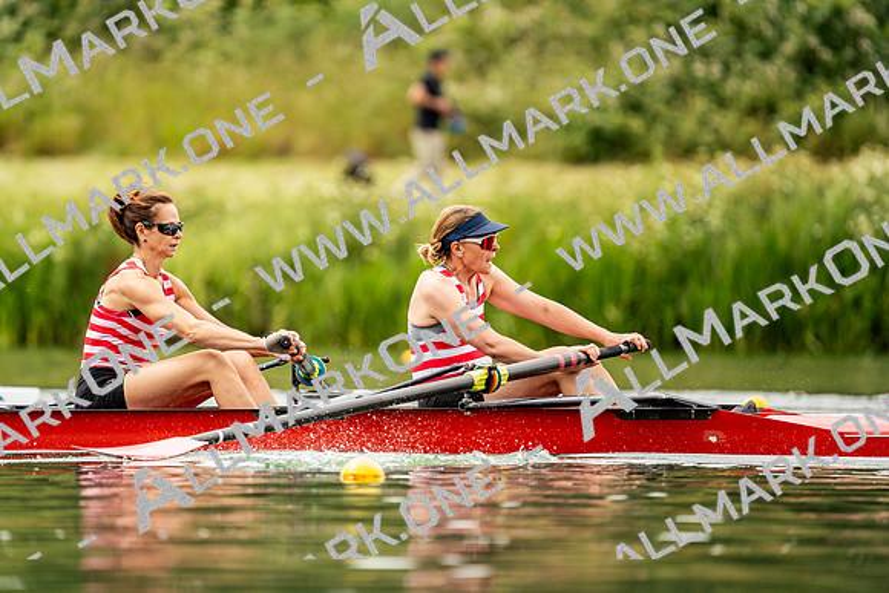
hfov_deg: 3.4
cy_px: 296
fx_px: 14819
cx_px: 444
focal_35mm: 600
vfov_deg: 2.3
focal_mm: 600
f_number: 6.3
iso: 640
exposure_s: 1/2000
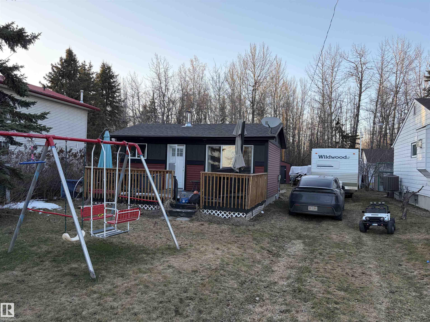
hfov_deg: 67.3
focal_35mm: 26
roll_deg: -0.9
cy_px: 161
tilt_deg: +1.2
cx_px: 215
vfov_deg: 53.1
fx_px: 323
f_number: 1.6
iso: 50
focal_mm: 5.96
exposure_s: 1/543
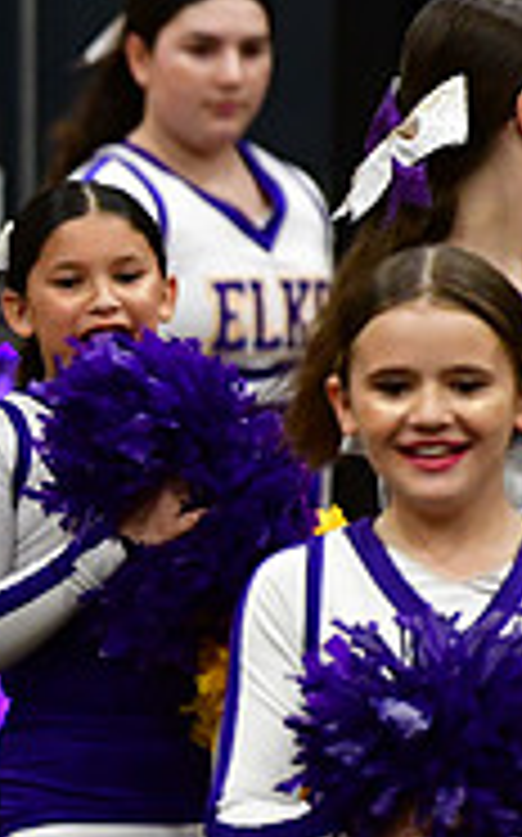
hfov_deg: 1.4
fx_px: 21794
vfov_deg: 2.2
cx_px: -747
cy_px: 398
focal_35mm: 956
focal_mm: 200
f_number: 3.5
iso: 4000
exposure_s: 1/500
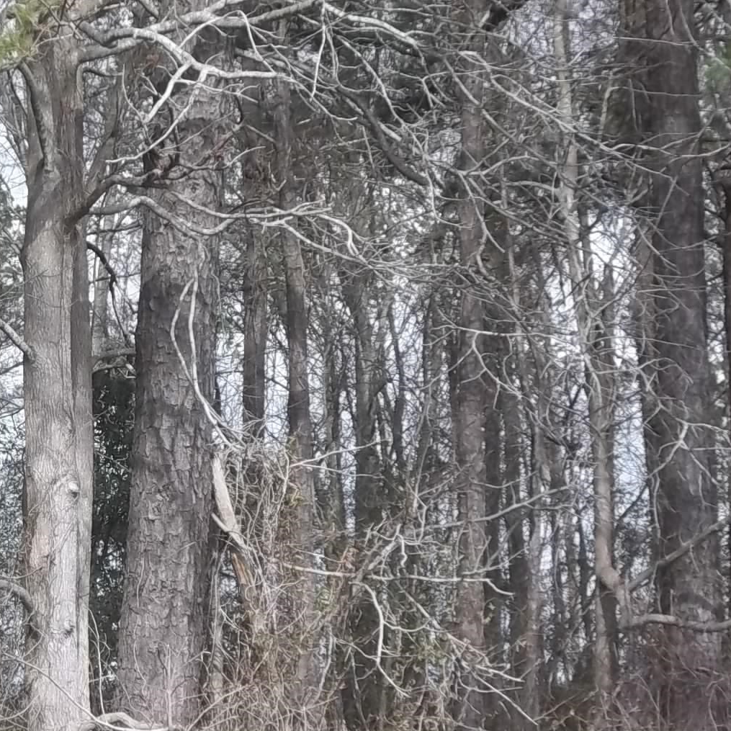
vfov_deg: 13.2
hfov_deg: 13.1
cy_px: 518
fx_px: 3154
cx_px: 117
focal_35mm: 132
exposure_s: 1/320
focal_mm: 13.2
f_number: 3.9
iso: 80
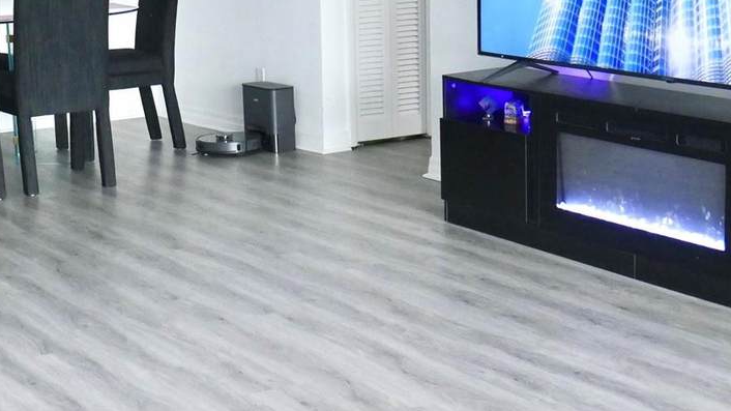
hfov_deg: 26.5
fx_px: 1531
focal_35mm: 79
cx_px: 185
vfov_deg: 15.2
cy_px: 108
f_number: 4.4
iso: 2500
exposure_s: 1/60
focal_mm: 20
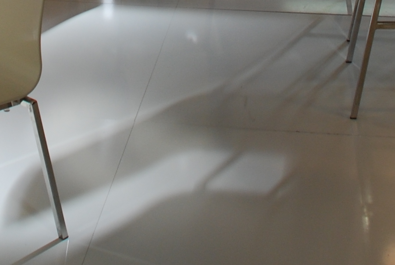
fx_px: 1274
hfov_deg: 17.5
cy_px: -215
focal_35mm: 116
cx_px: 88
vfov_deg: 11.0
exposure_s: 1/60
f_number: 4.5
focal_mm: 18
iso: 200
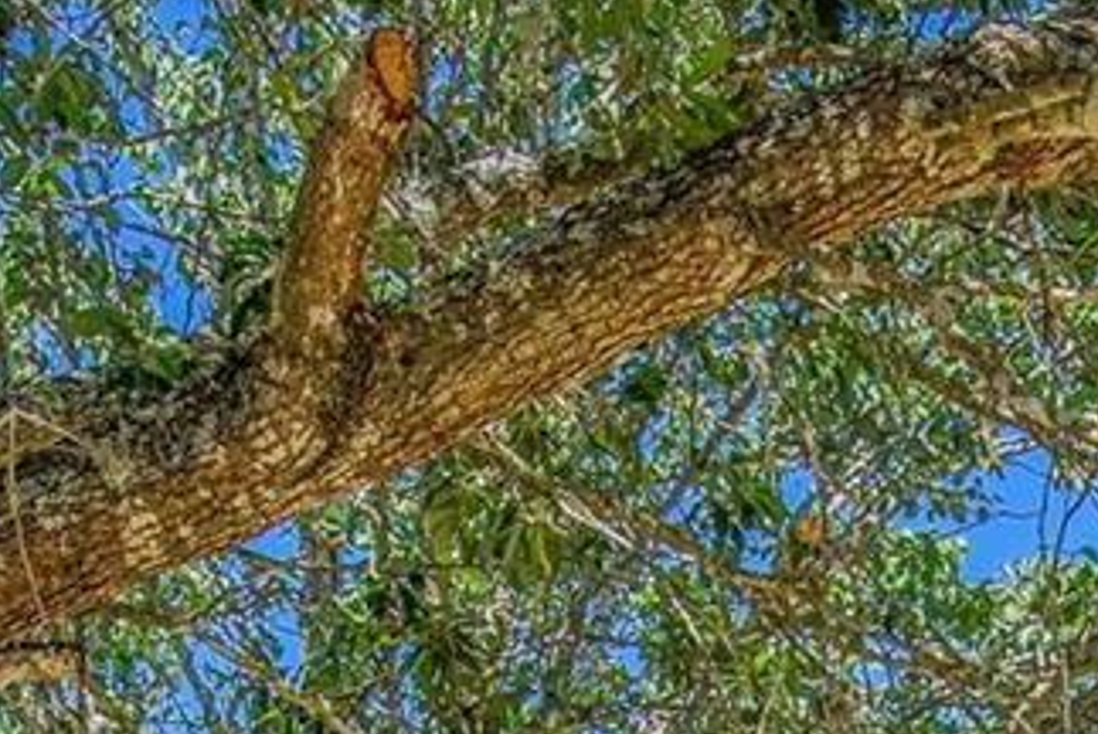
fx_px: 2900
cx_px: 1356
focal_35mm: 95
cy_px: 2088
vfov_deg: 10.7
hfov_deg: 20.0
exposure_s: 1/640
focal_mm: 15
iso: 100
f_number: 7.1
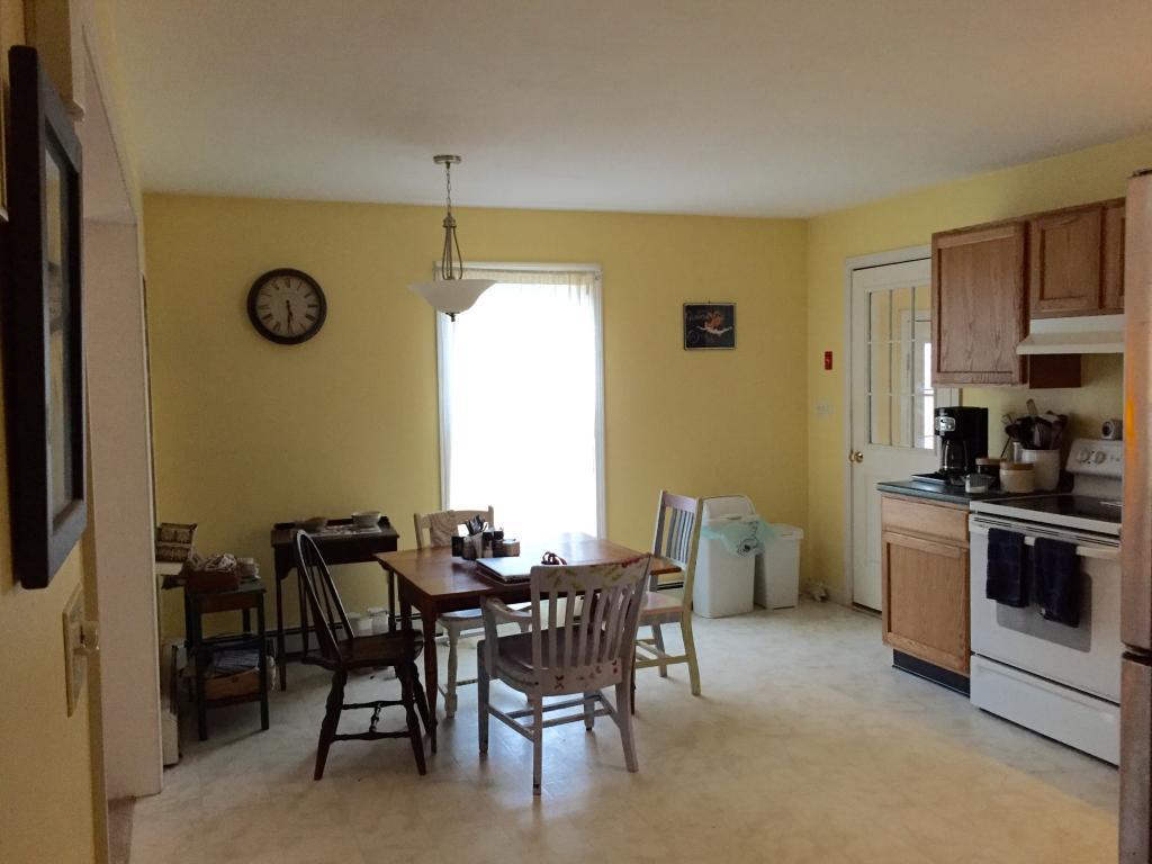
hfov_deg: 61.7
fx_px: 965
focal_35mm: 29
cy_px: 432
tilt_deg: -4.3
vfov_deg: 48.2
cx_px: 576
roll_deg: +1.6
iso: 200
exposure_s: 1/30
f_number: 2.2
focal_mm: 4.15
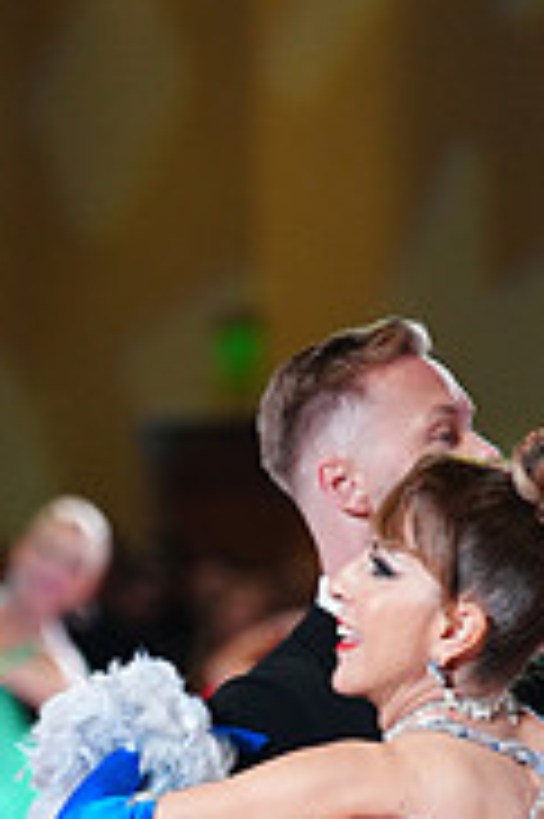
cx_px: 155
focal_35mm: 412
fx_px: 9356
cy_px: 1206
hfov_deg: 3.3
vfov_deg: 5.0
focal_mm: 129
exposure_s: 1/400
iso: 2000
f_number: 2.8
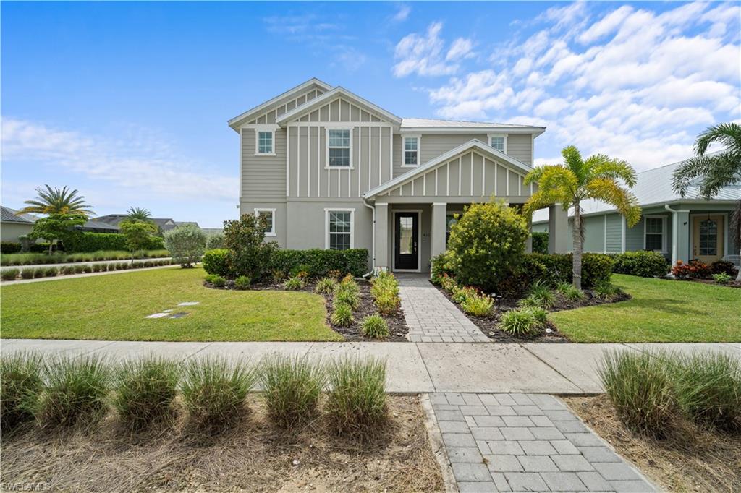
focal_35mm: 14
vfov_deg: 81.2
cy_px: 246
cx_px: 370
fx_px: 288
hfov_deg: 104.3
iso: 400
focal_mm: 14
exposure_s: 1/1000
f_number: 8
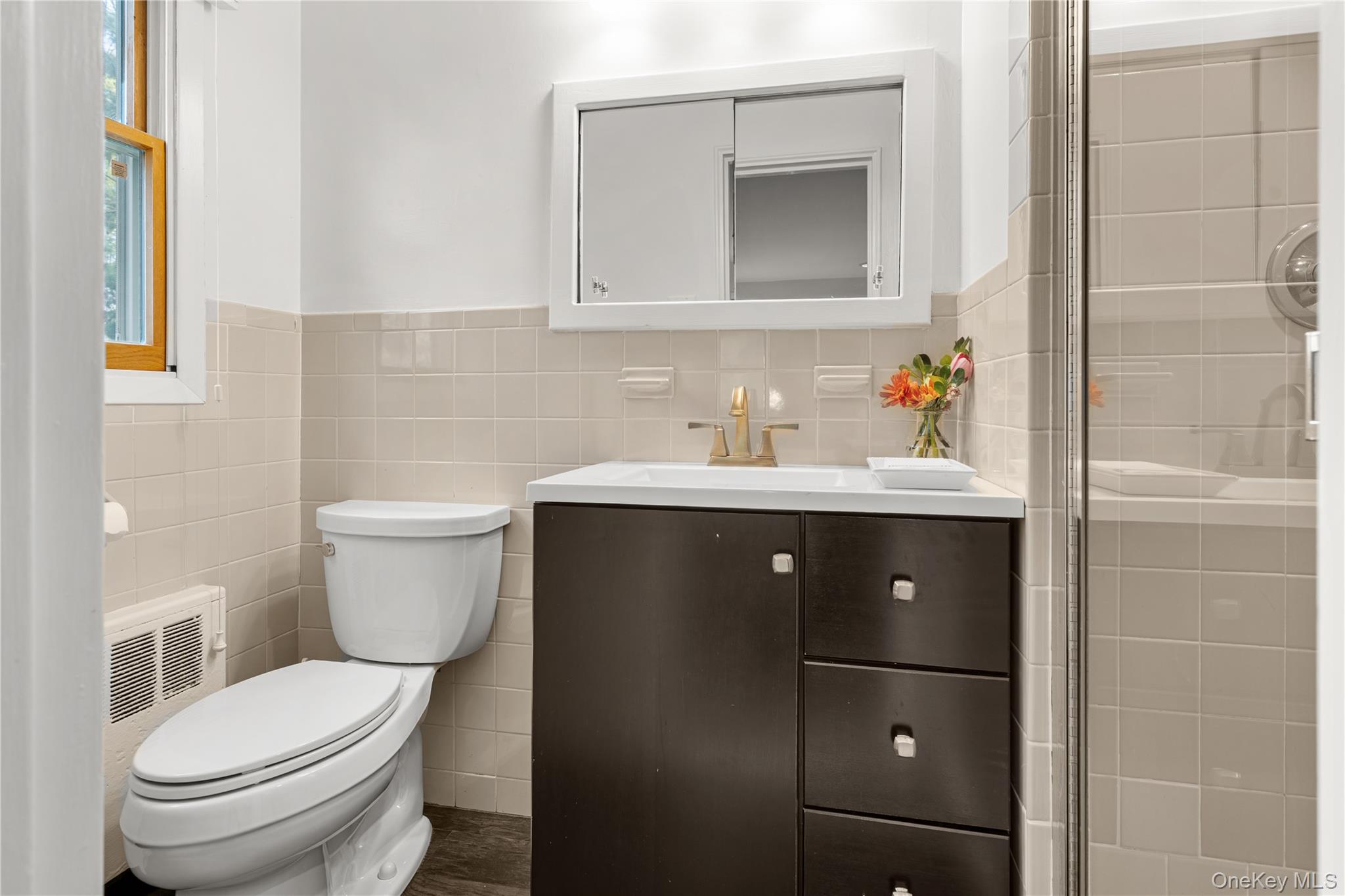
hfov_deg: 90.0
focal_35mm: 18
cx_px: 672
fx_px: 672
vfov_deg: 67.4
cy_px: 448
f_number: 8
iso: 100
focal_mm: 18
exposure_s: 1/1.67
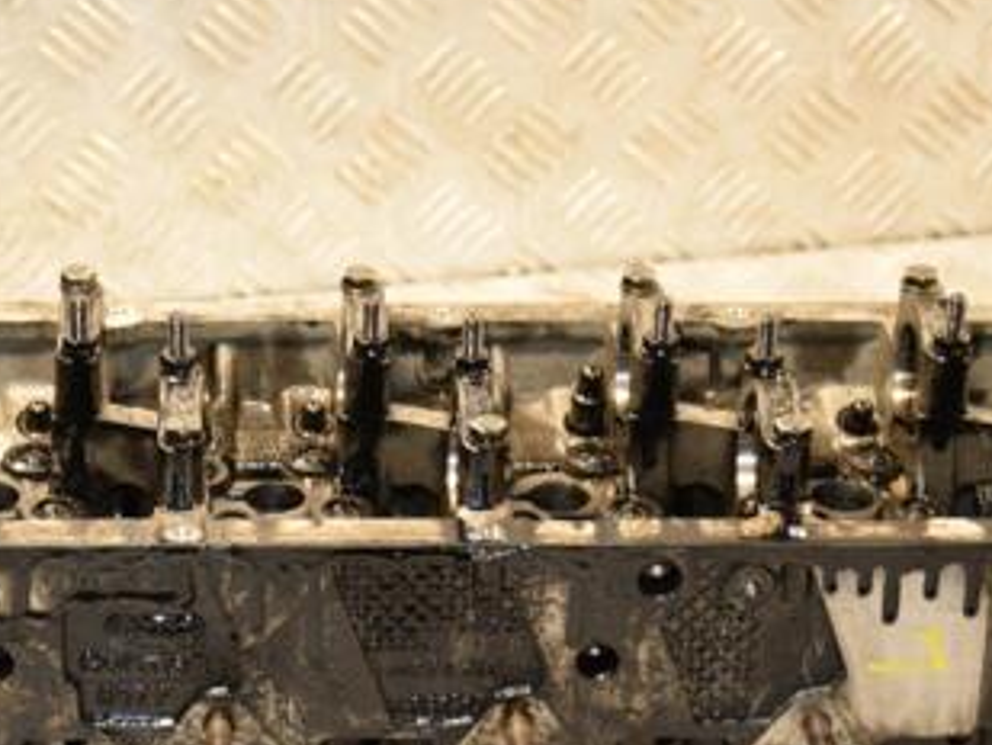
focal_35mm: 126
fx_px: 3610
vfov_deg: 11.8
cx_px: 347
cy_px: 488
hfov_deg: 15.6
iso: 800
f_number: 4.8
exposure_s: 1/100
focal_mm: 45
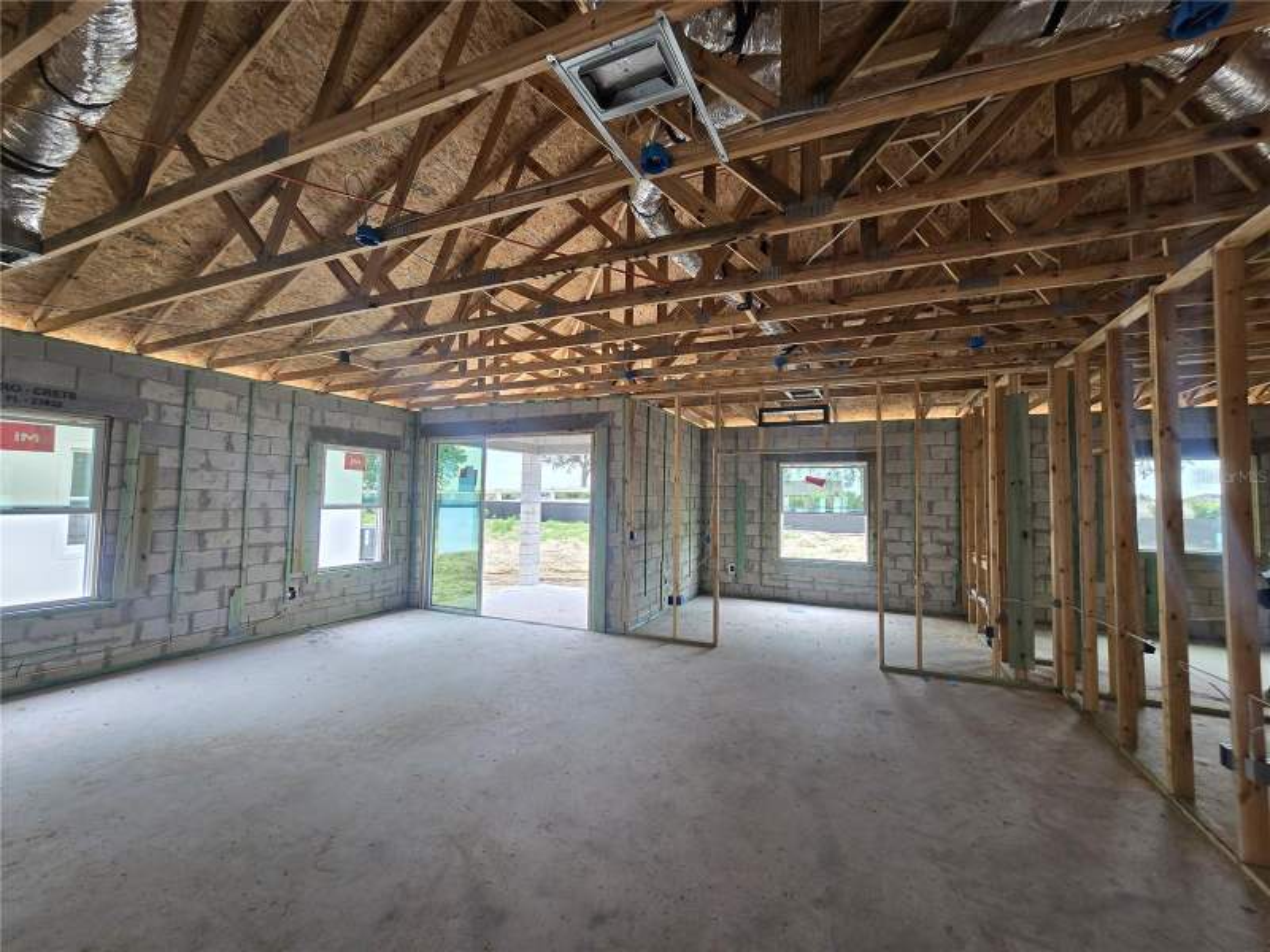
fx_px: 477
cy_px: 476
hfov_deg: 106.2
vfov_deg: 89.9
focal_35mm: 13
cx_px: 635
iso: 50
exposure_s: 1/60
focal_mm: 2.2
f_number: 2.2
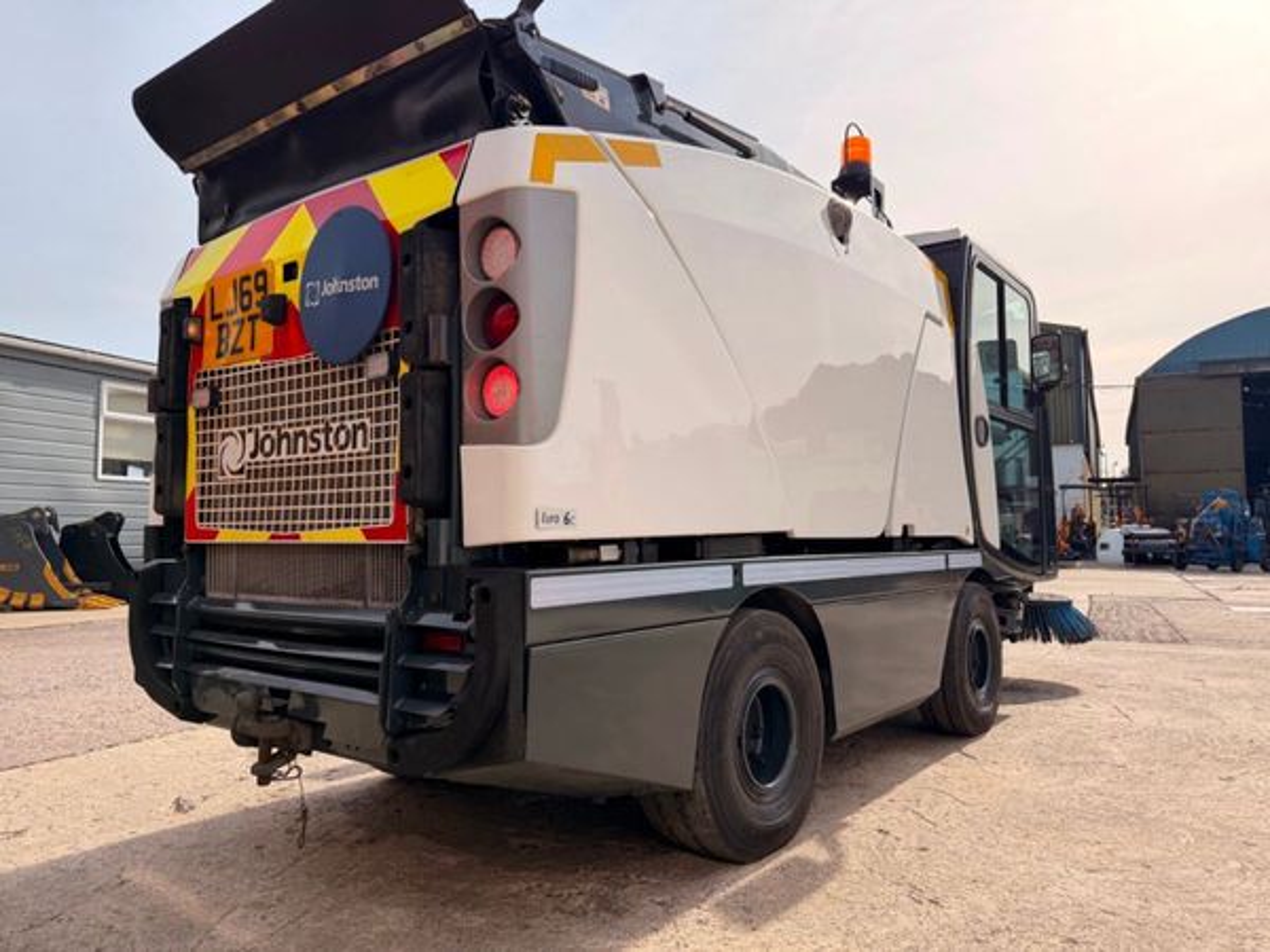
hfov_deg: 71.6
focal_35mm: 24
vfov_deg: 56.8
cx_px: 635
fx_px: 881
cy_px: 476
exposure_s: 1/5714
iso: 125
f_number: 1.78
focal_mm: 6.76
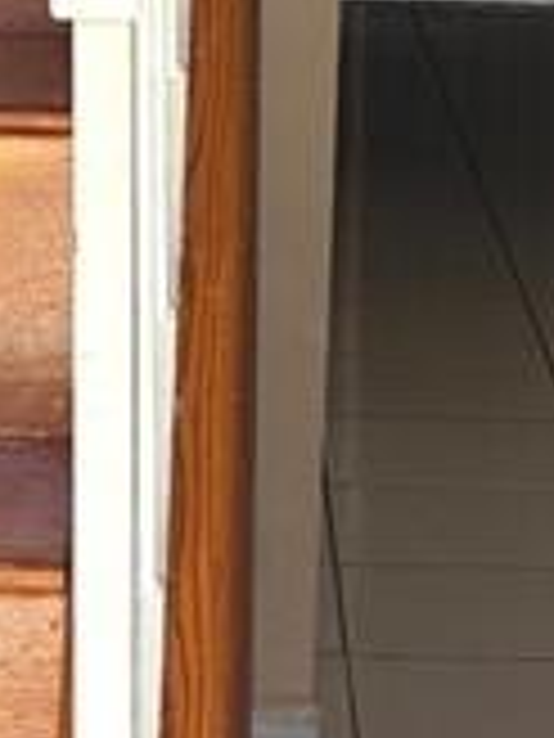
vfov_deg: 10.3
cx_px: 347
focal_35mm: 190
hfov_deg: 7.8
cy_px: -117
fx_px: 4054
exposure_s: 1/122
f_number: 1.6
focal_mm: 5.96
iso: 50
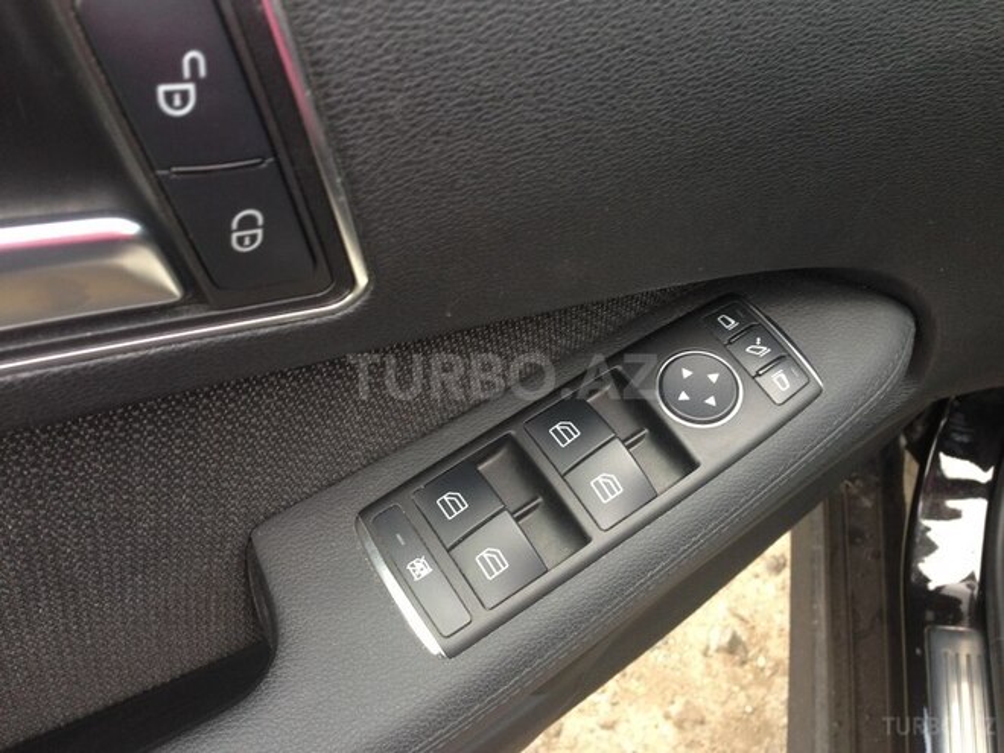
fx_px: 957
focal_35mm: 33
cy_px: 376
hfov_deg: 55.4
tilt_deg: -46.8
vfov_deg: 42.9
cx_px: 502
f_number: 2.4
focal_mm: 4.12
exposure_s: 1/30
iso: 50
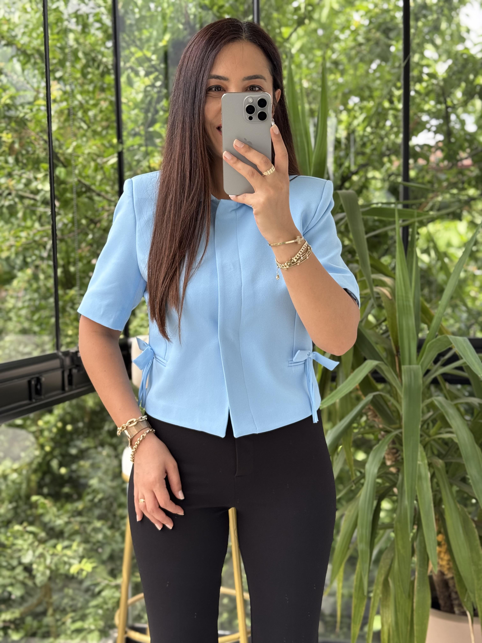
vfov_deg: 39.7
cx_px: 241
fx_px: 891
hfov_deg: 30.3
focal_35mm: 48
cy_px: 322
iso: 64
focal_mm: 6.76
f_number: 1.78
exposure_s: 1/281
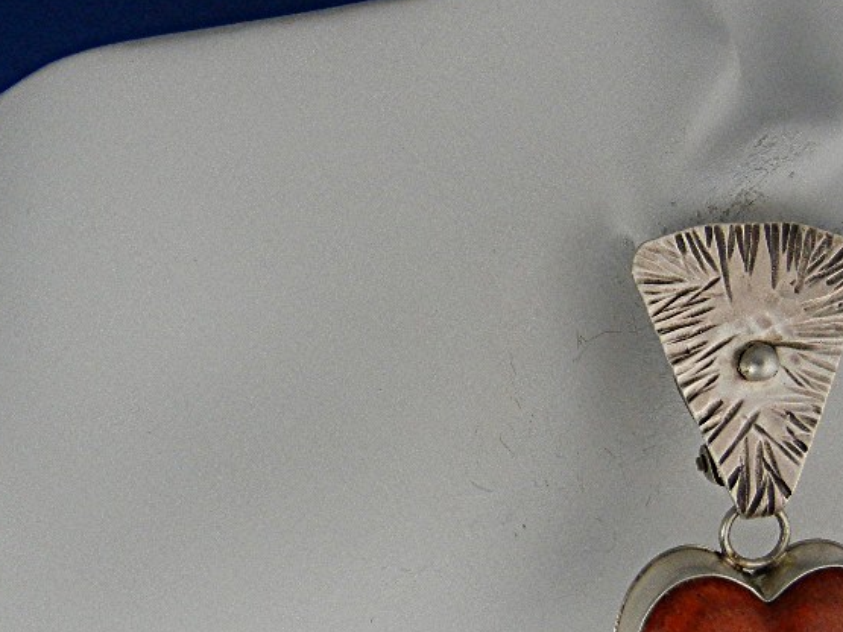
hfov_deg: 23.6
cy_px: 324
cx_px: 392
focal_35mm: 83
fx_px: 2021
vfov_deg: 17.8
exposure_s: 1/60
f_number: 3.8
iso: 274
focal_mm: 8.1
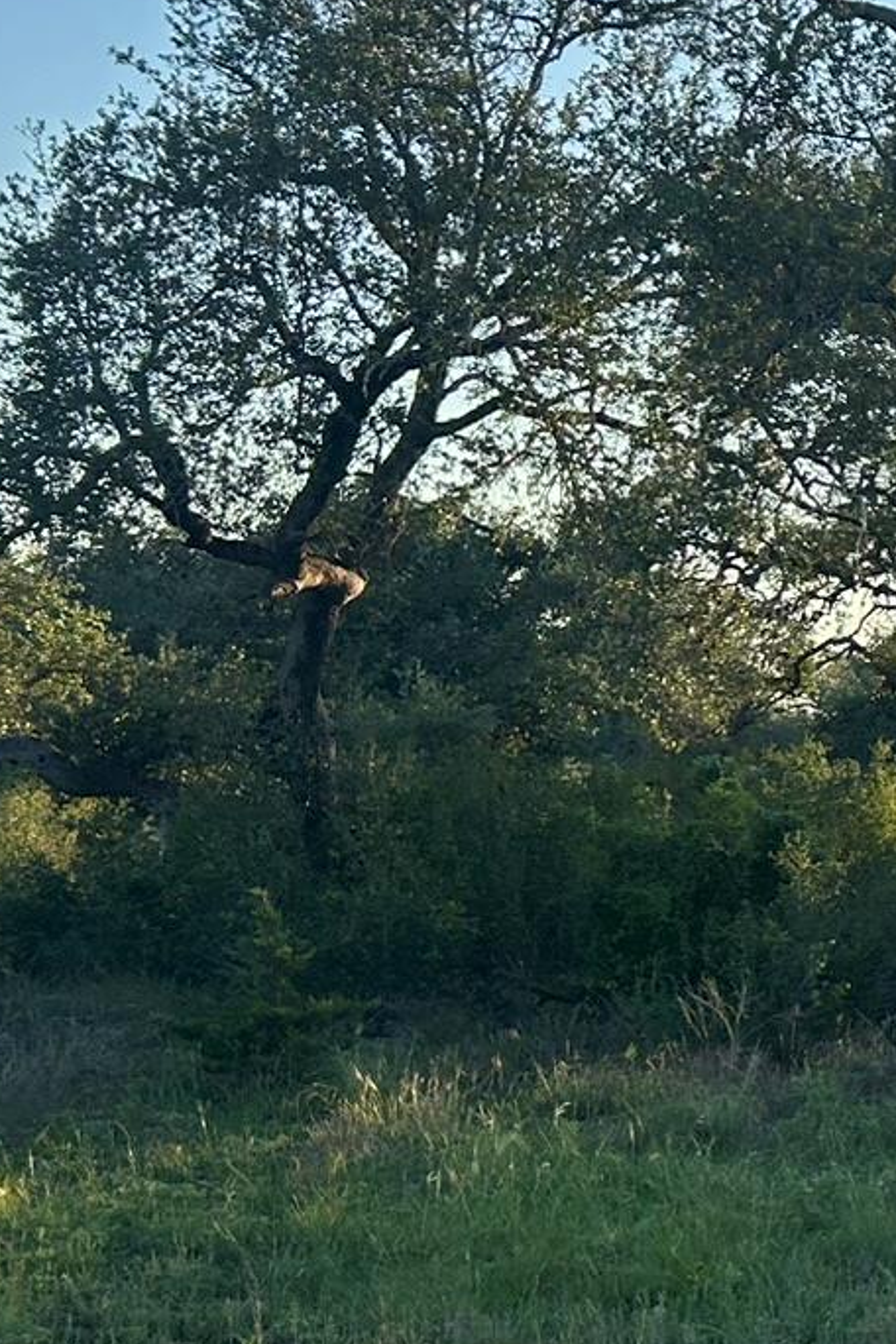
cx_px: 1825
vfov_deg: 25.0
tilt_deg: -1.9
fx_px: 3024
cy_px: 851
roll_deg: -1.2
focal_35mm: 81
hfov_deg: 14.0
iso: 50
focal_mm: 5.7
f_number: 1.5
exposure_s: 1/1575
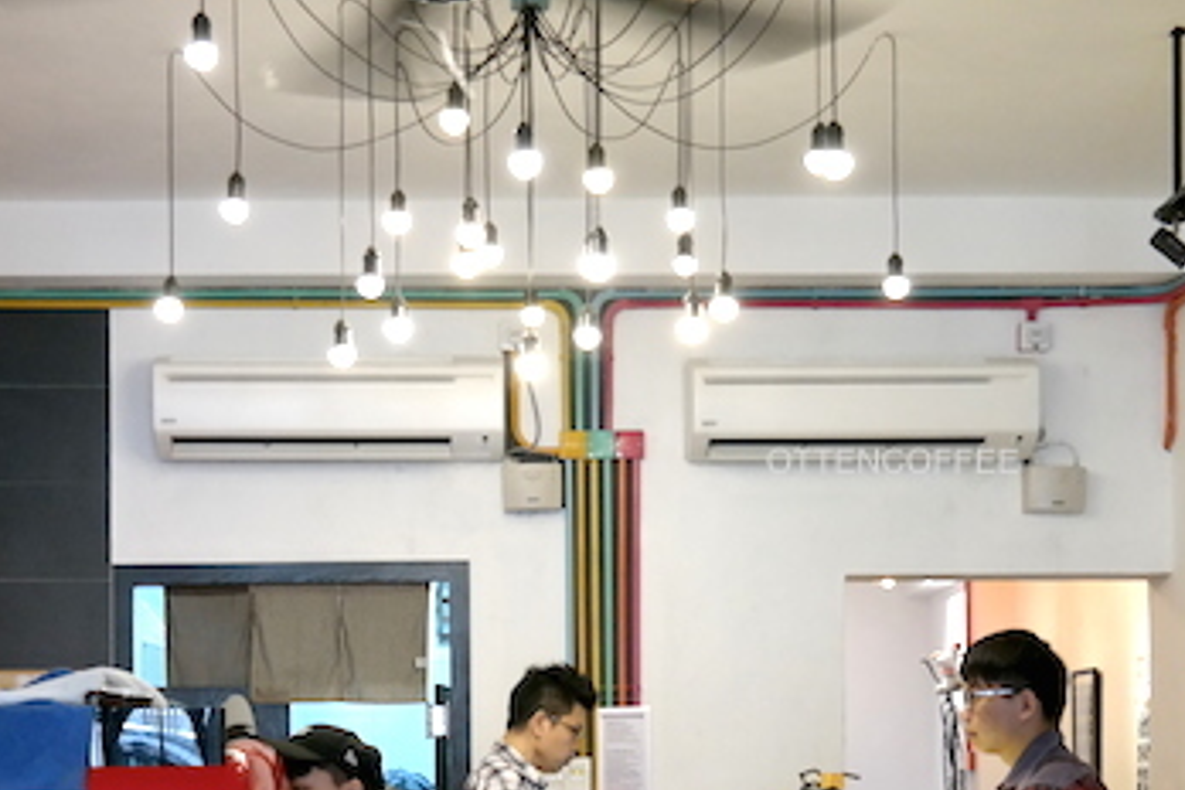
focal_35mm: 62
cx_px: 538
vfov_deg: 21.3
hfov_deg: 32.4
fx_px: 2041
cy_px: 741
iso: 800
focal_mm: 18
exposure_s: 1/40
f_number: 3.5
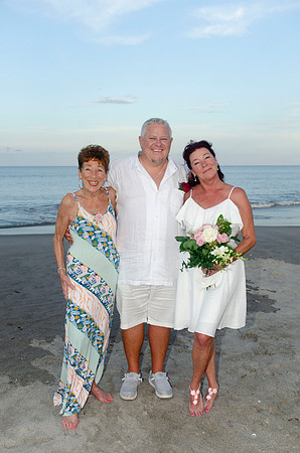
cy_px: 226
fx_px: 490
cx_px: 150
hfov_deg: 34.1
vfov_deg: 49.6
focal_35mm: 39
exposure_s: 1/250
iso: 200
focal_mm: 26
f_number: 6.3
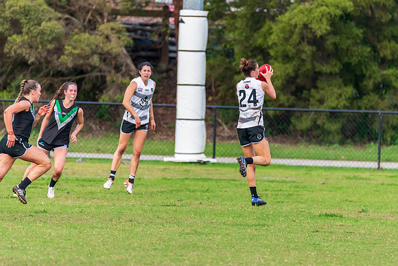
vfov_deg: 2.2
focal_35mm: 637
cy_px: 135
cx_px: 231
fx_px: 7046
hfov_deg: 3.2
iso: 1100
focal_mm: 550
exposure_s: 1/1250
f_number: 6.3
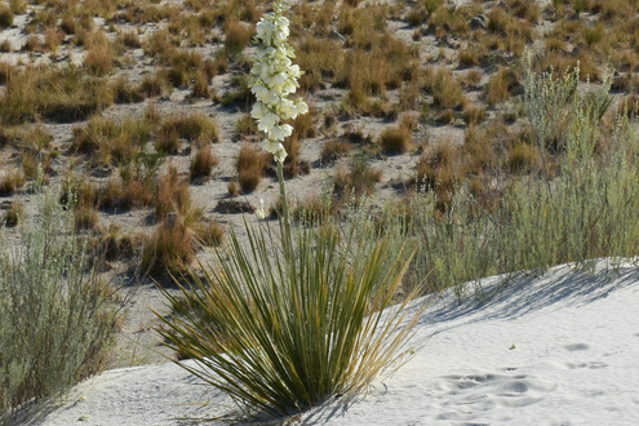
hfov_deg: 21.5
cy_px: 215
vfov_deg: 14.4
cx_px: 292
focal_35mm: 95
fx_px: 1686
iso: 320
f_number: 18
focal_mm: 56
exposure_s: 1/160
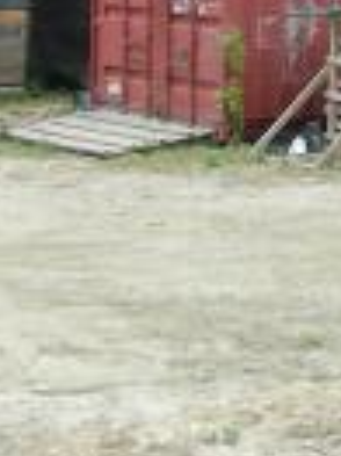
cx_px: 585
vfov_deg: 11.5
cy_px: -101
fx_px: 2210
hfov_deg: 8.5
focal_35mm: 168
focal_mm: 6.3
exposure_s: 1/98
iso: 50
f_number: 3.5
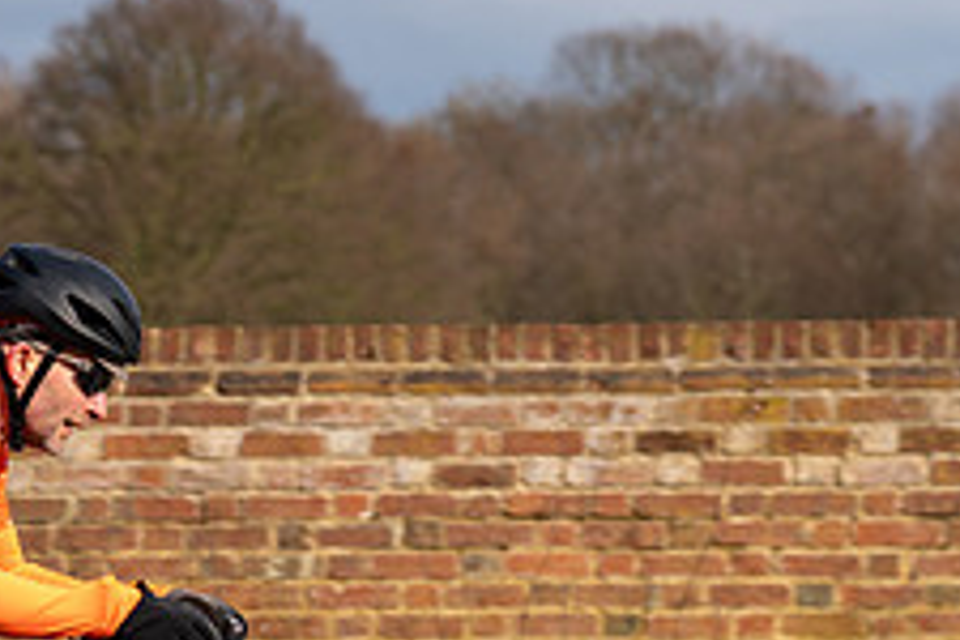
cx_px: -124
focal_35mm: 201
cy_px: 489
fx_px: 5360
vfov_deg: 6.8
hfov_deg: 10.1
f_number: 4
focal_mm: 75
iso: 100
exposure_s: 1/800
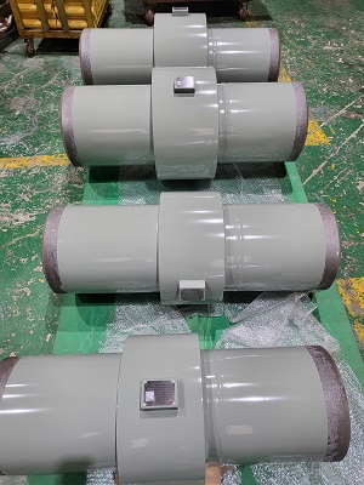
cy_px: 242
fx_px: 365
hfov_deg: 53.1
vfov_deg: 67.3
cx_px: 182
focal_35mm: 26
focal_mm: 4.25
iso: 250
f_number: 1.8
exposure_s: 1/120
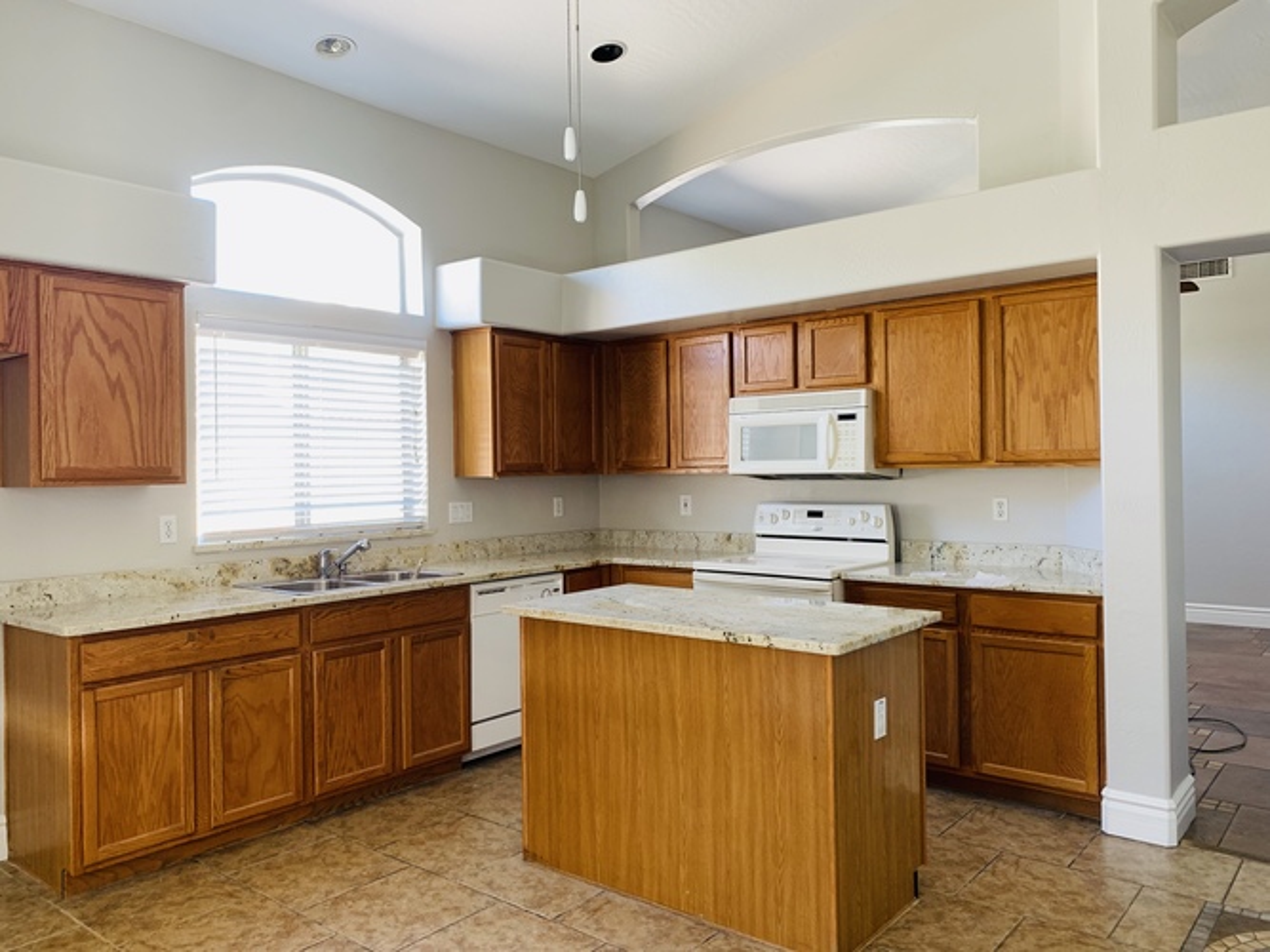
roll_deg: +0.5
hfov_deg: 67.3
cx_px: 635
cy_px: 476
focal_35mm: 26
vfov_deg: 53.0
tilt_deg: +0.0
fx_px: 954
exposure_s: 1/60
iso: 100
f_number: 1.8
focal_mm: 4.25
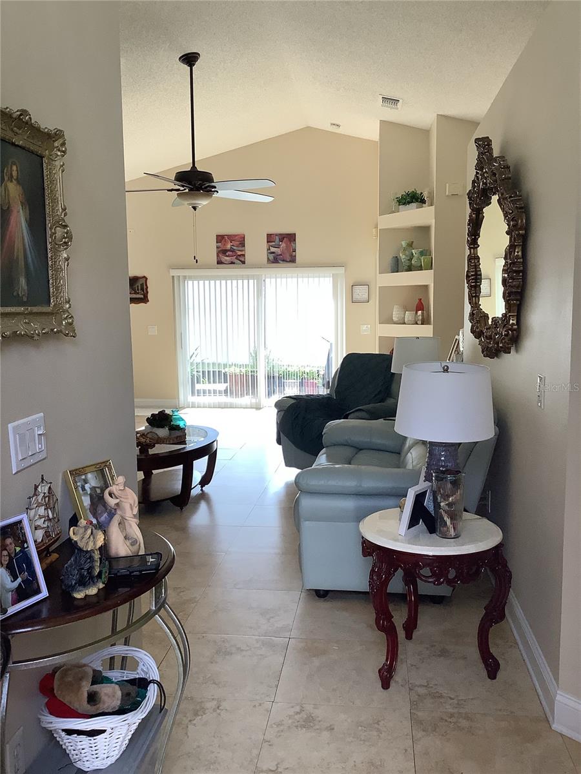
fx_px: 694
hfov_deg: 45.4
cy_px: 387
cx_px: 290
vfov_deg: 58.4
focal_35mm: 31
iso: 80
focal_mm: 3.3
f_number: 2.4
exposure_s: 1/120
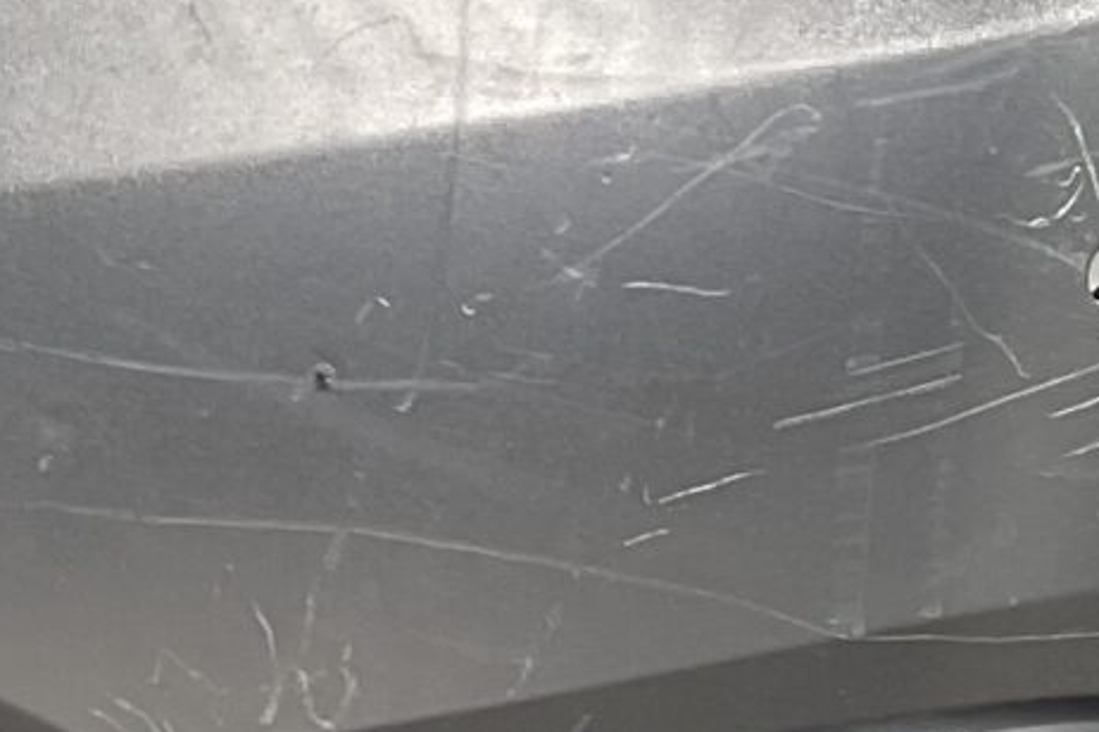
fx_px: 5098
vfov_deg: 8.1
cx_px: -445
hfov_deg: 11.9
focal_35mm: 167
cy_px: -150
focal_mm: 3
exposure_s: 1/171
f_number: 1.8
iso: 16
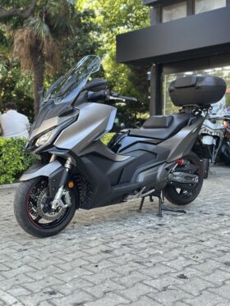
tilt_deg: -3.5
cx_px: 115
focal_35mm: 48
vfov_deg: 39.6
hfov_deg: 30.3
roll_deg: +0.3
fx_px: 425
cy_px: 153
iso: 80
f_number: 1.78
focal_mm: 6.86
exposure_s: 1/253
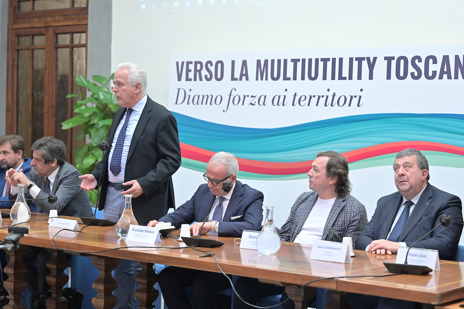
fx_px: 992
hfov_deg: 26.3
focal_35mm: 77
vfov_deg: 17.7
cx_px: 238
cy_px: 144
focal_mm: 70
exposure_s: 1/250
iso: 1600
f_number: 2.8
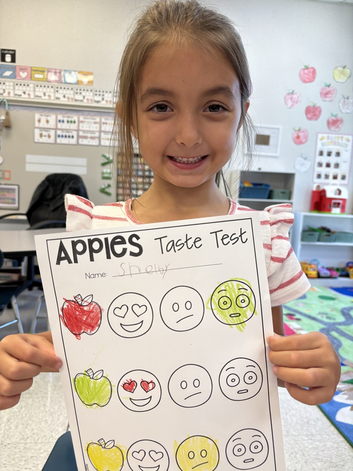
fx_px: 354
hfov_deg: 53.1
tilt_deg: -7.2
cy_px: 236
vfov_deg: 67.3
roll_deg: -3.3
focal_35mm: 26
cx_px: 176
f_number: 1.6
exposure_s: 1/60
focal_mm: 5.96
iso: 125
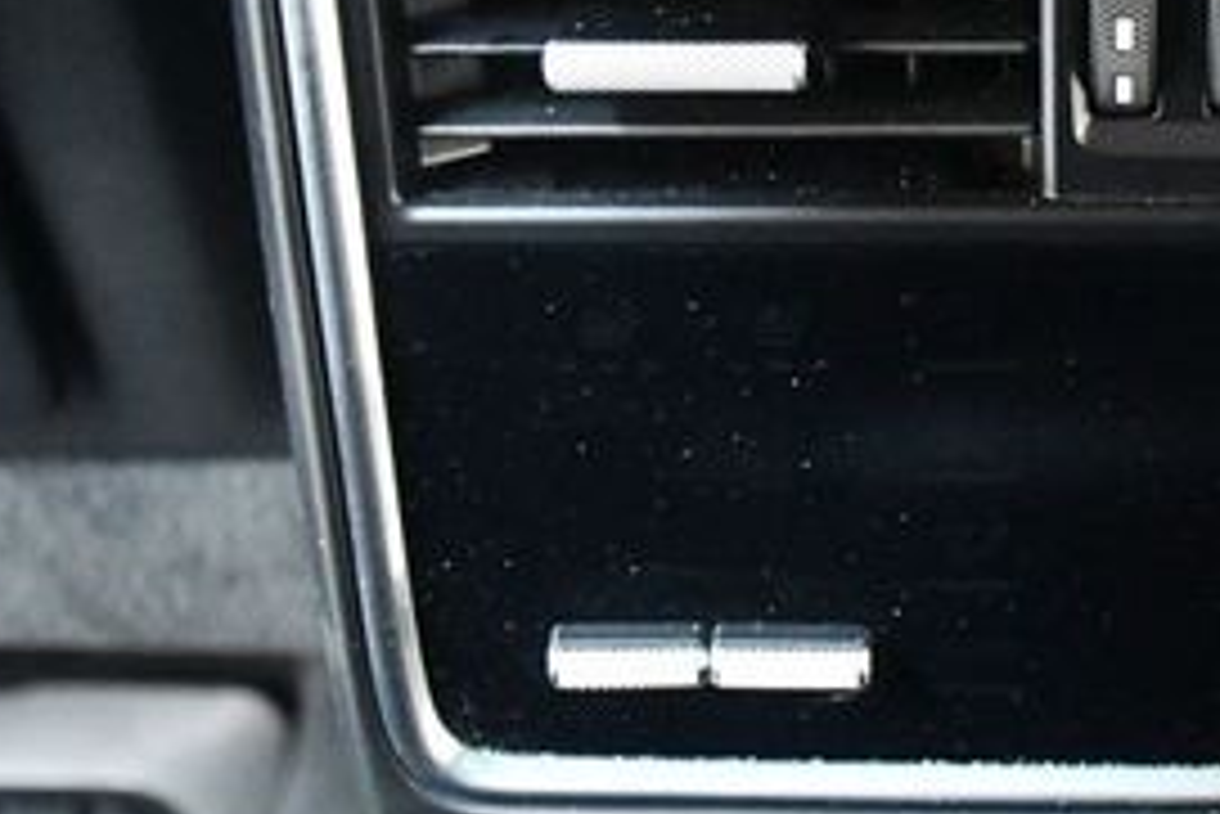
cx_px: 1080
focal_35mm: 92
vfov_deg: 14.9
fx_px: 3119
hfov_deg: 21.7
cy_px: 382
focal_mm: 26
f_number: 3.8
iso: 12800
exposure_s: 1/20
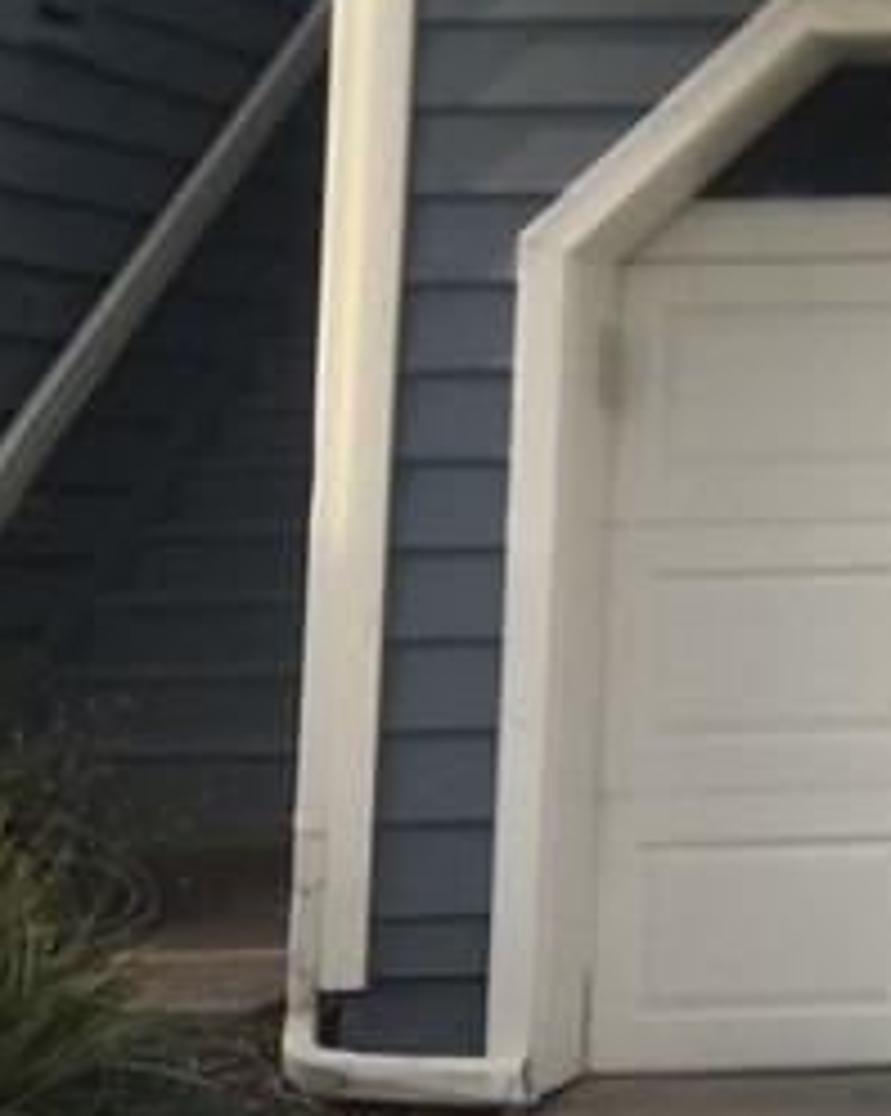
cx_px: 2002
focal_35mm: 117
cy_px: -130
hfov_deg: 11.4
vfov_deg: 16.0
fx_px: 3861
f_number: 2.2
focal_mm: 4.15
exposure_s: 1/950
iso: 25
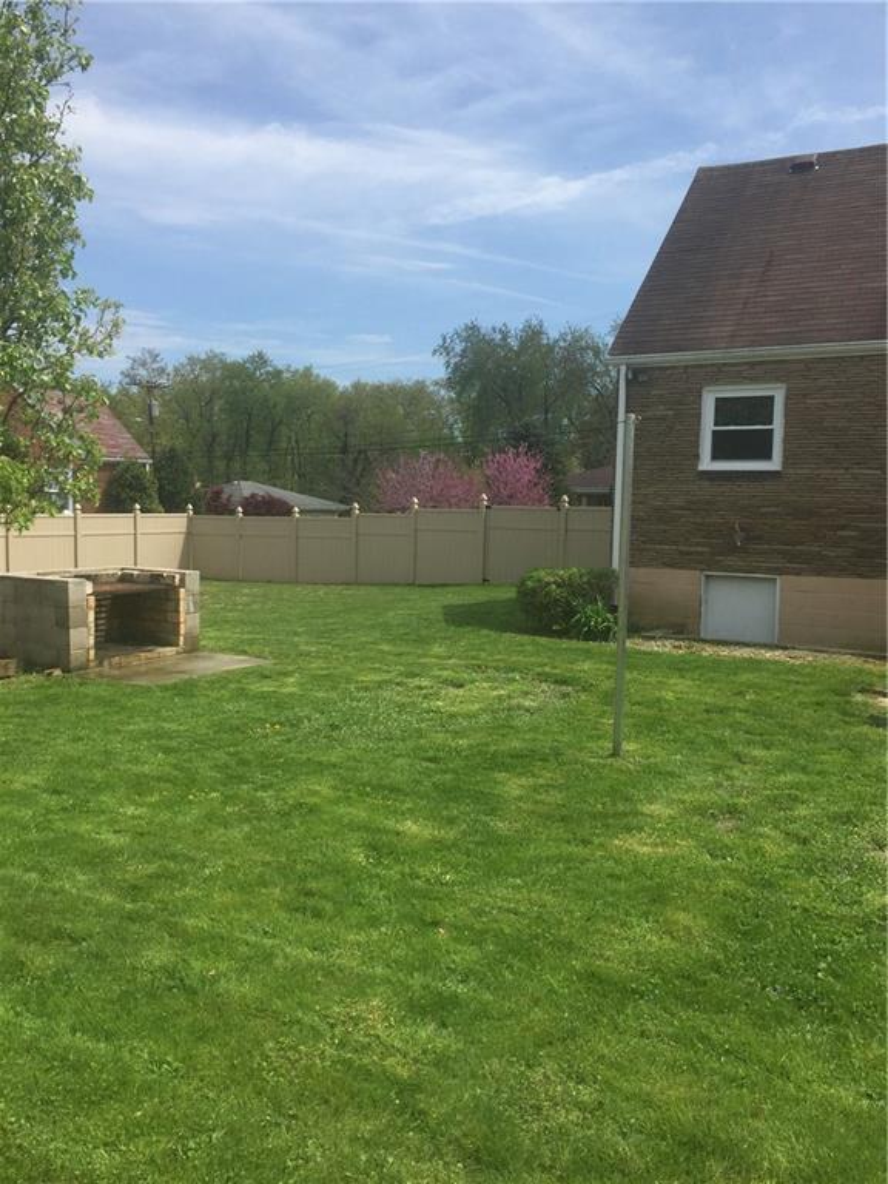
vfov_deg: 61.7
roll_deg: -0.6
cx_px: 444
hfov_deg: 48.2
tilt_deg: -4.0
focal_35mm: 29
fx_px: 992
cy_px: 592
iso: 32
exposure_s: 1/2475
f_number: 2.2
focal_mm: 4.15
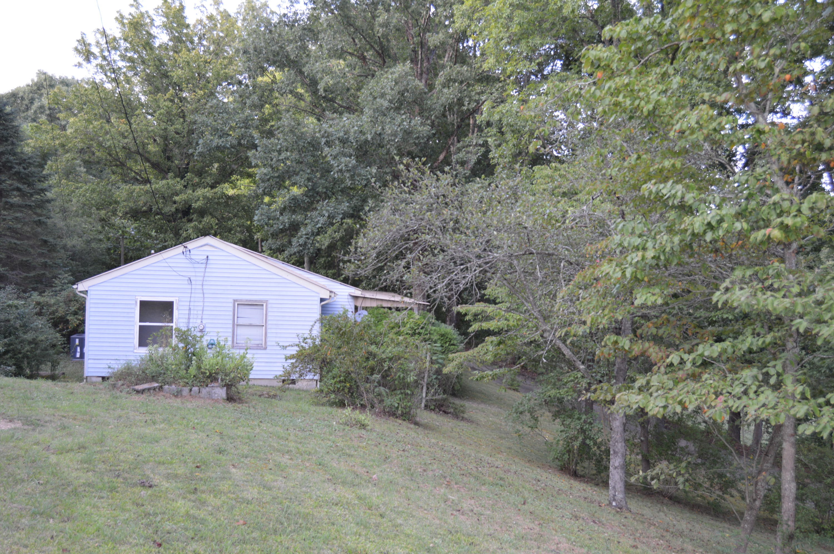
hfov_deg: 49.6
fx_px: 903
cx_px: 417
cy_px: 277
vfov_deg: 34.1
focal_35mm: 39
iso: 400
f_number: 5.6
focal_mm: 26
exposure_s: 1/125
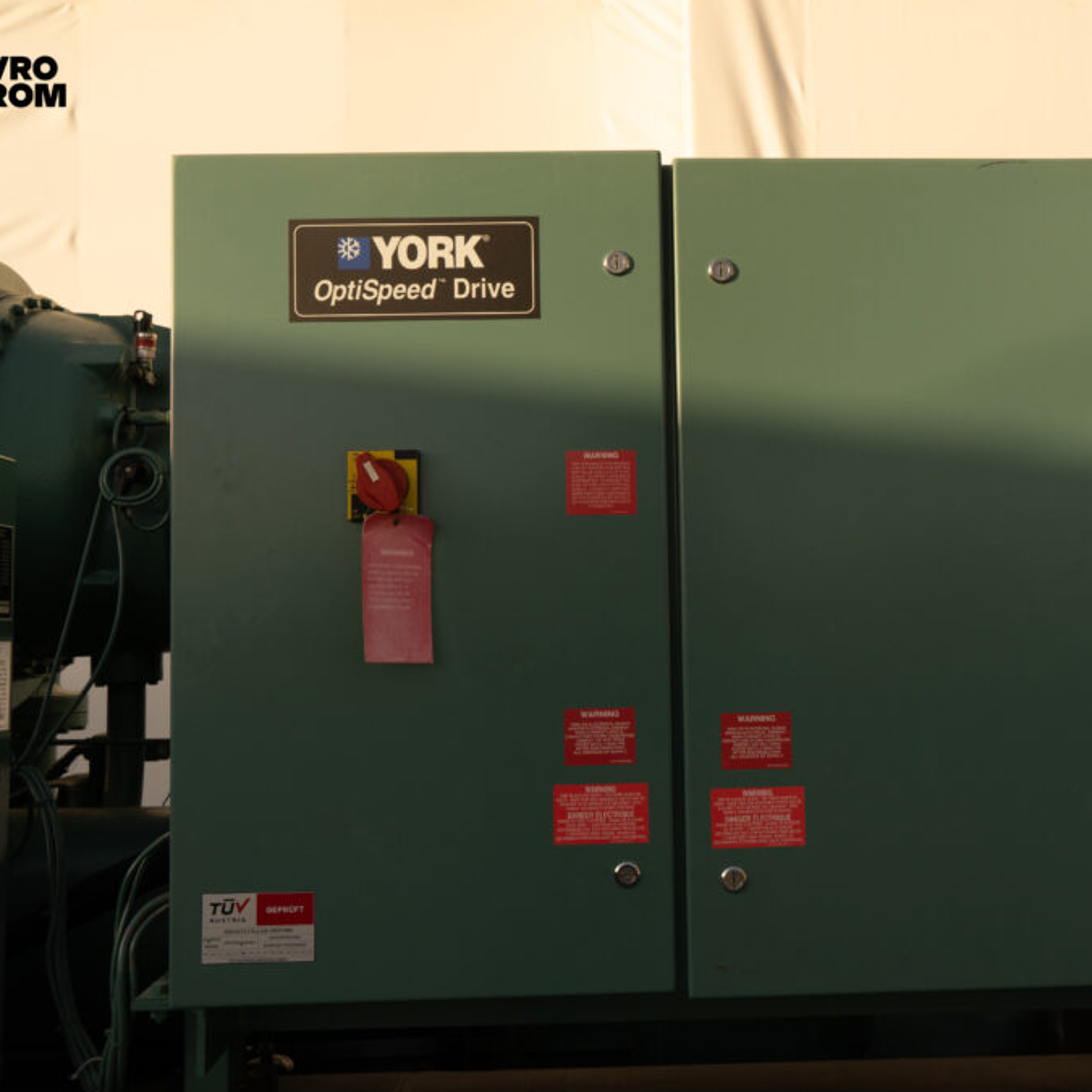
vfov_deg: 41.9
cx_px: 667
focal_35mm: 40
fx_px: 1428
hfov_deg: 41.6
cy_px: 543
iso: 200
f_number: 10
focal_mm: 31
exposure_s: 1/200
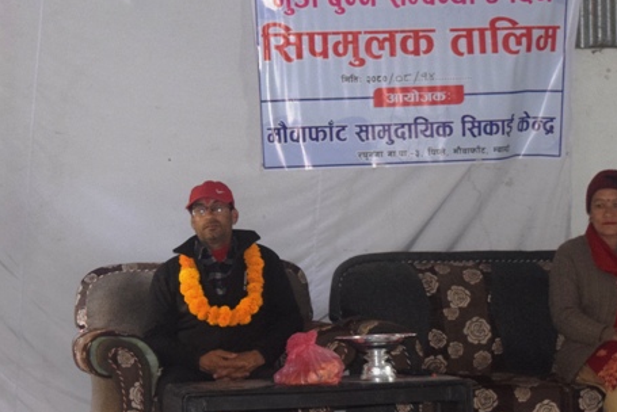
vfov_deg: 10.2
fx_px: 2315
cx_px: 222
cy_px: 115
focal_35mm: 135
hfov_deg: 15.2
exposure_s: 1/60
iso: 1800
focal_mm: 40
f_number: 5
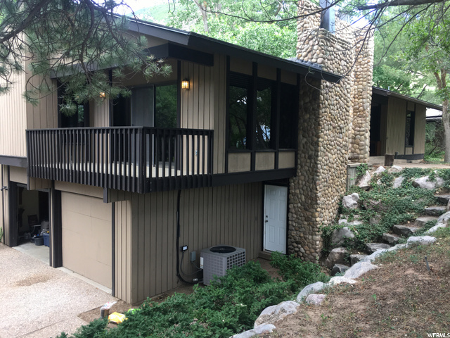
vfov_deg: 48.2
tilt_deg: -3.6
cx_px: 225
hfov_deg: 61.7
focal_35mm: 29
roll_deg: -0.2
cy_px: 169
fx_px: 377
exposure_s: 1/120
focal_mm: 4.15
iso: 40
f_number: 2.2
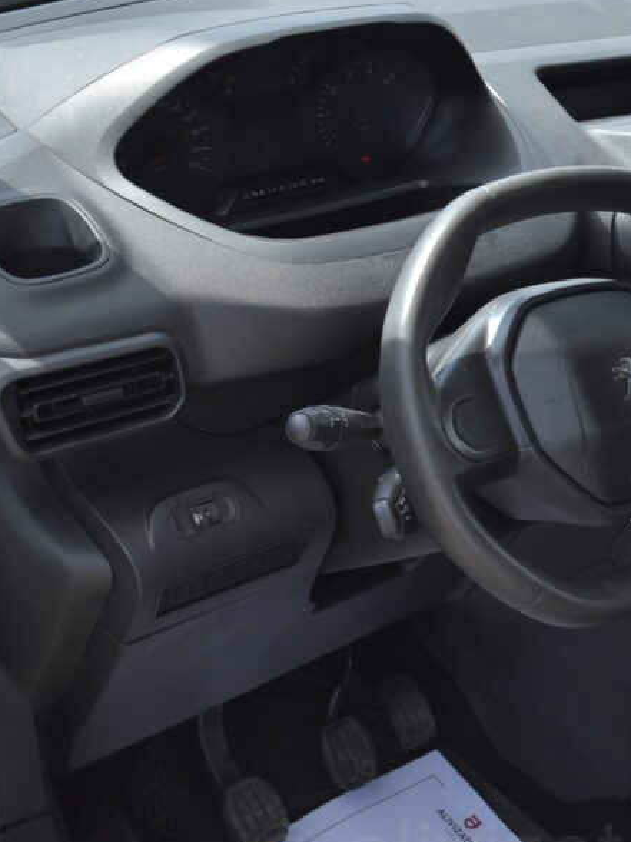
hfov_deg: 20.9
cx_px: 635
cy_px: 437
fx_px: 1649
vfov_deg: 28.6
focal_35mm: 68
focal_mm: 27
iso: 1600
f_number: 4
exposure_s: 1/2500
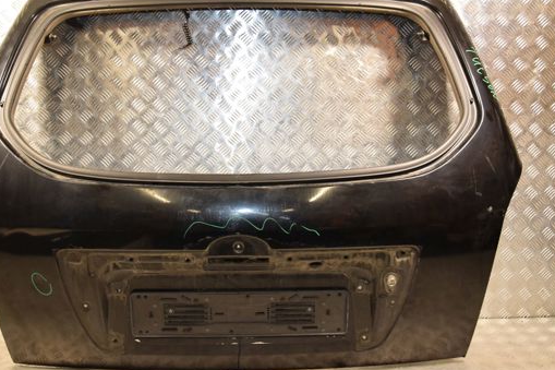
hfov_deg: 48.8
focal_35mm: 40
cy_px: 171
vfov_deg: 33.7
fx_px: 611
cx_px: 255
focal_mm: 21
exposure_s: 1/160
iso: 800
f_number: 5
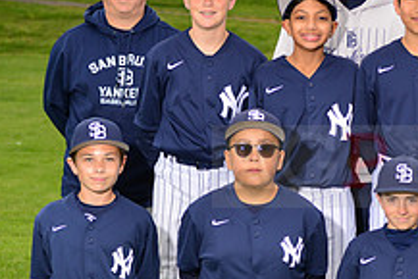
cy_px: 151
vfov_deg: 6.4
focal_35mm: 214
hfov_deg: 9.4
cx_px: 536
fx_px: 2486
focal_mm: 80
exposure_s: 1/200
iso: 200
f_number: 6.3
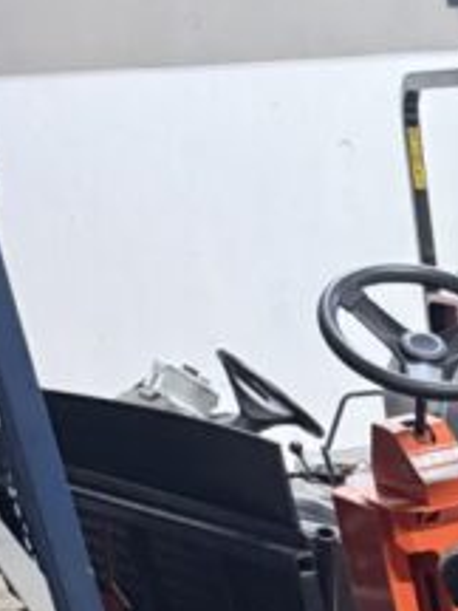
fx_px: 2011
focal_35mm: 114
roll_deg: +4.4
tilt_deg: -31.5
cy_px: 1346
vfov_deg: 13.7
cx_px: 1066
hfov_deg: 11.1
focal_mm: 6.76
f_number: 1.78
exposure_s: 1/40
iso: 640
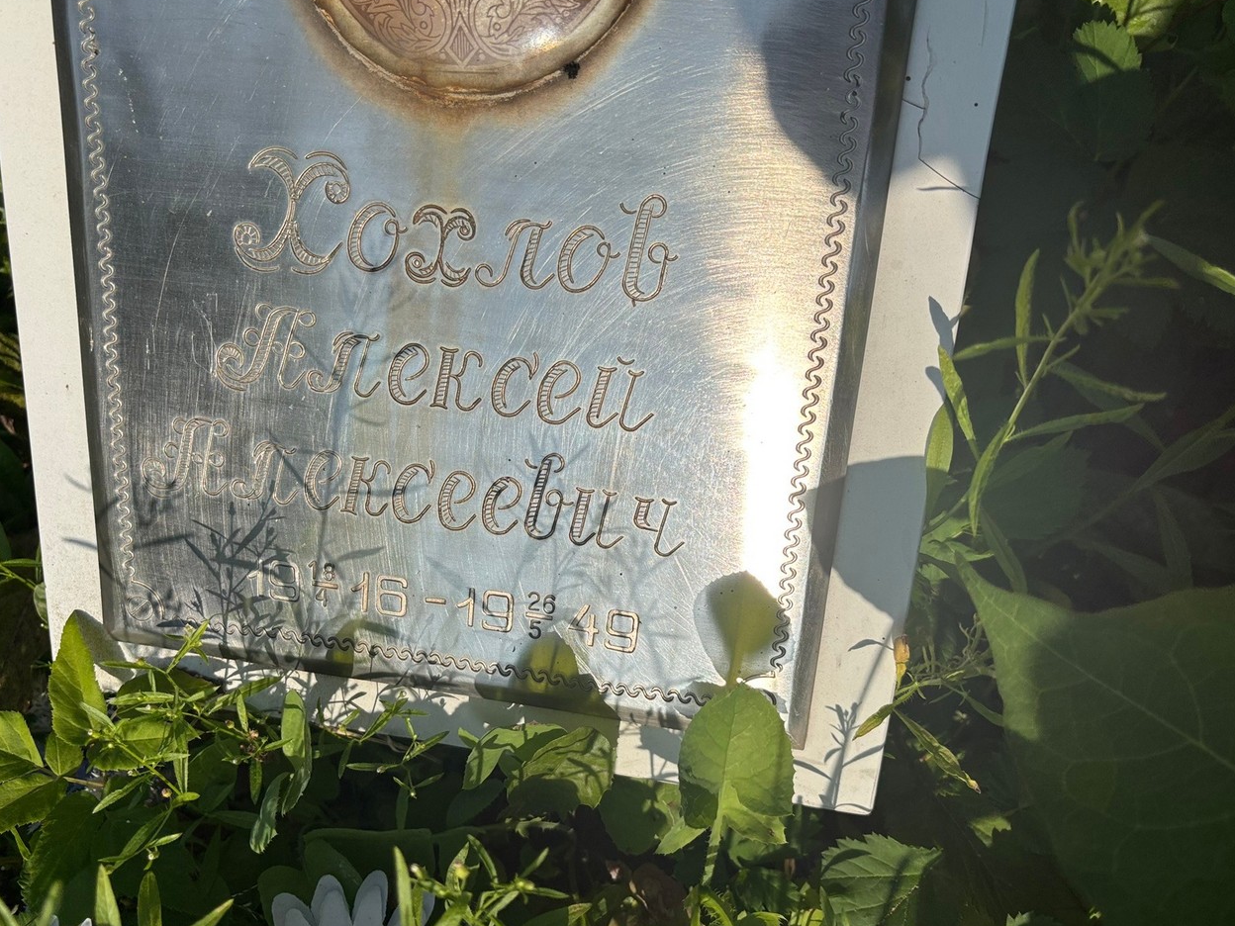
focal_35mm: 30
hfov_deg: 59.8
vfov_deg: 46.8
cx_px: 553
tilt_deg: -65.7
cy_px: 440
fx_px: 1070
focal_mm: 5.96
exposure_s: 1/9091
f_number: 1.6
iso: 50
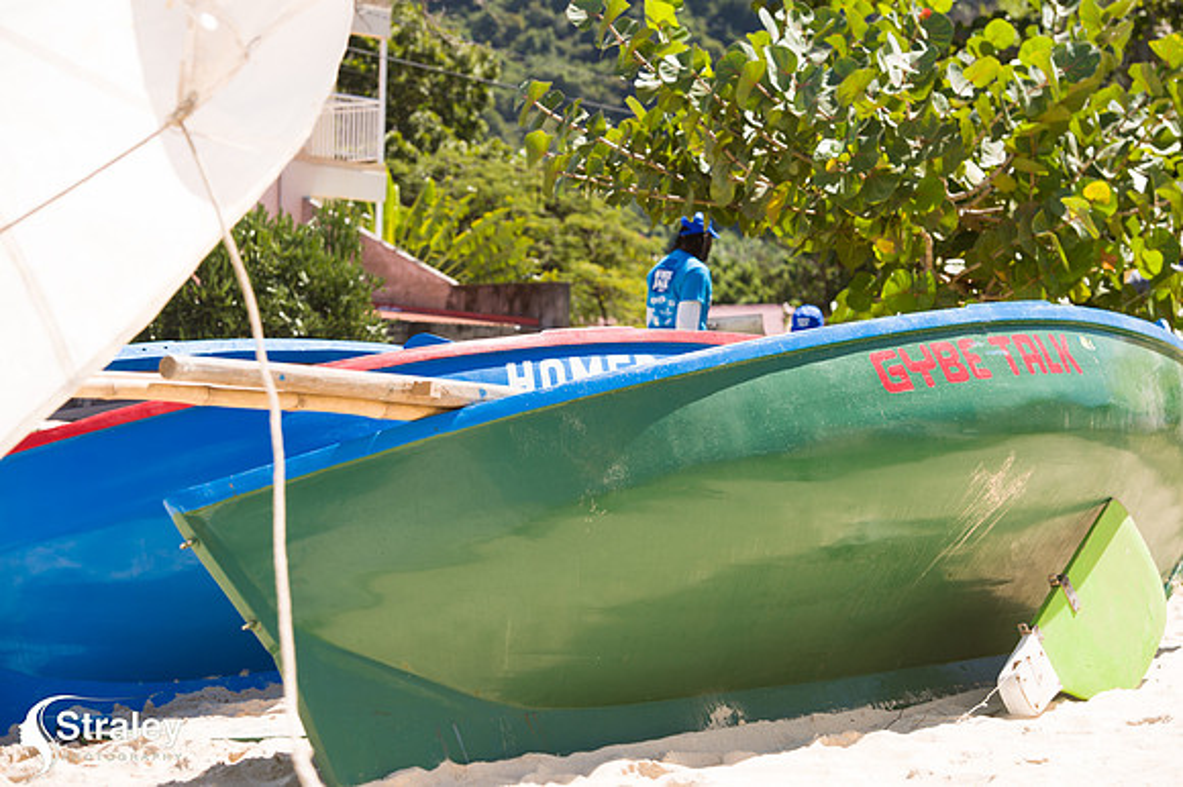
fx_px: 3613
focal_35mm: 110
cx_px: 592
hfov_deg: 18.6
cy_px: 394
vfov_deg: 12.4
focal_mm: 110
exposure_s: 1/200
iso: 100
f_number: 8
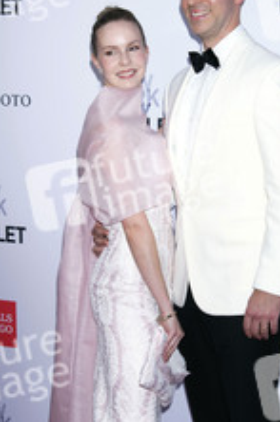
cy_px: 281
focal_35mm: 83
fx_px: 973
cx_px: 179
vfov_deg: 24.4
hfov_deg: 16.4
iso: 640
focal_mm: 46
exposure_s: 1/200
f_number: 5.6
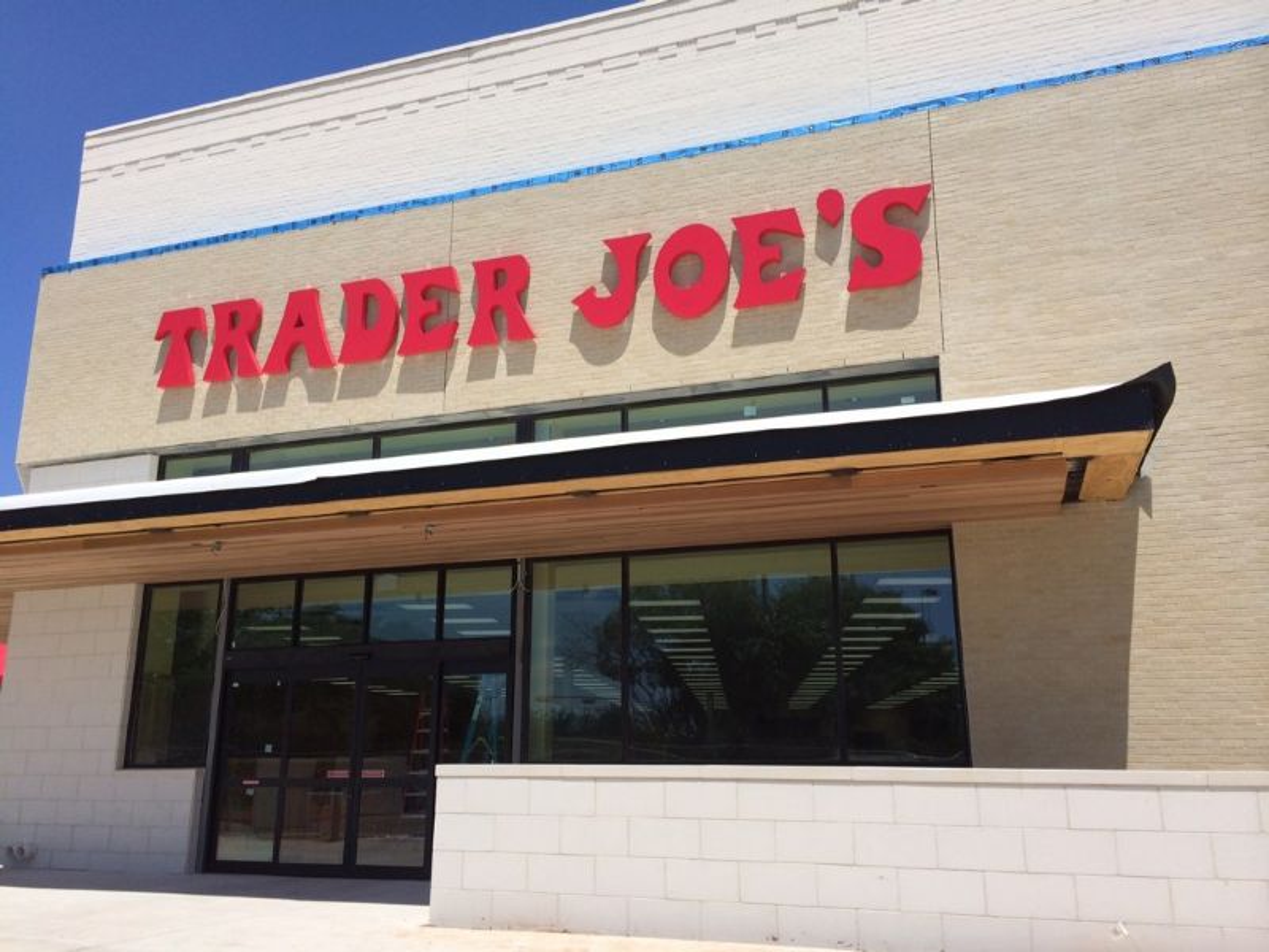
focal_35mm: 30
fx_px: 1100
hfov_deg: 60.0
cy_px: 476
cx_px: 634
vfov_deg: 46.8
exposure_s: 1/2740
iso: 32
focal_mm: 4.12
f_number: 2.2
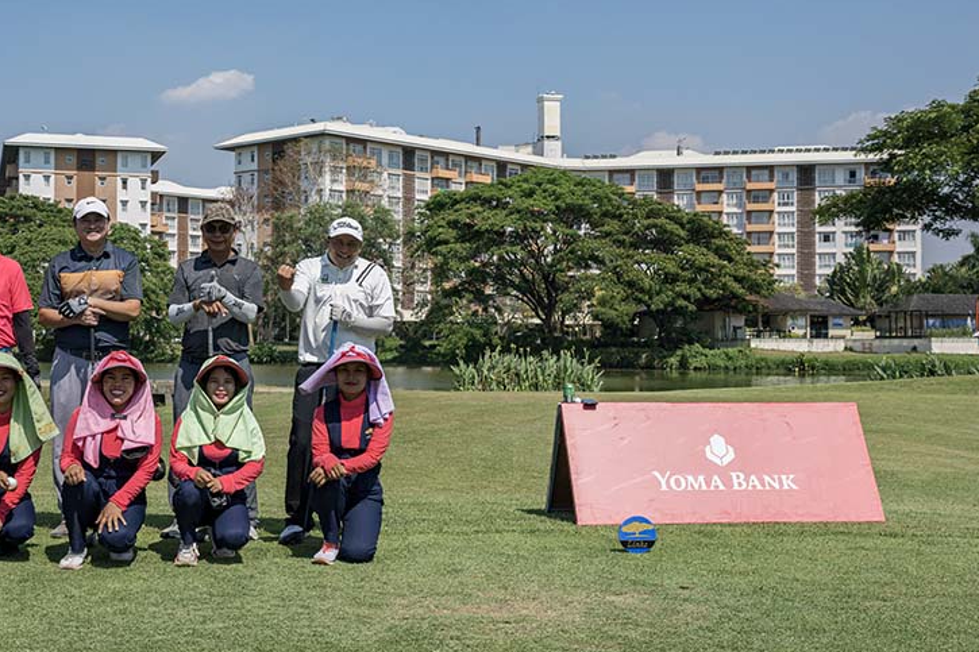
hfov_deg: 40.0
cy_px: 316
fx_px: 1332
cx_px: 342
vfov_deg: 27.5
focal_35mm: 49
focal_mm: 37
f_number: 8
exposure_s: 1/500
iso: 140
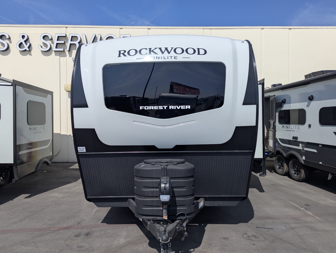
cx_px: 168
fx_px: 233
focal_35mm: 24
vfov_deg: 56.9
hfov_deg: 71.5
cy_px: 126
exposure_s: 1/3650
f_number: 1.85
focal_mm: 6.81
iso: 46
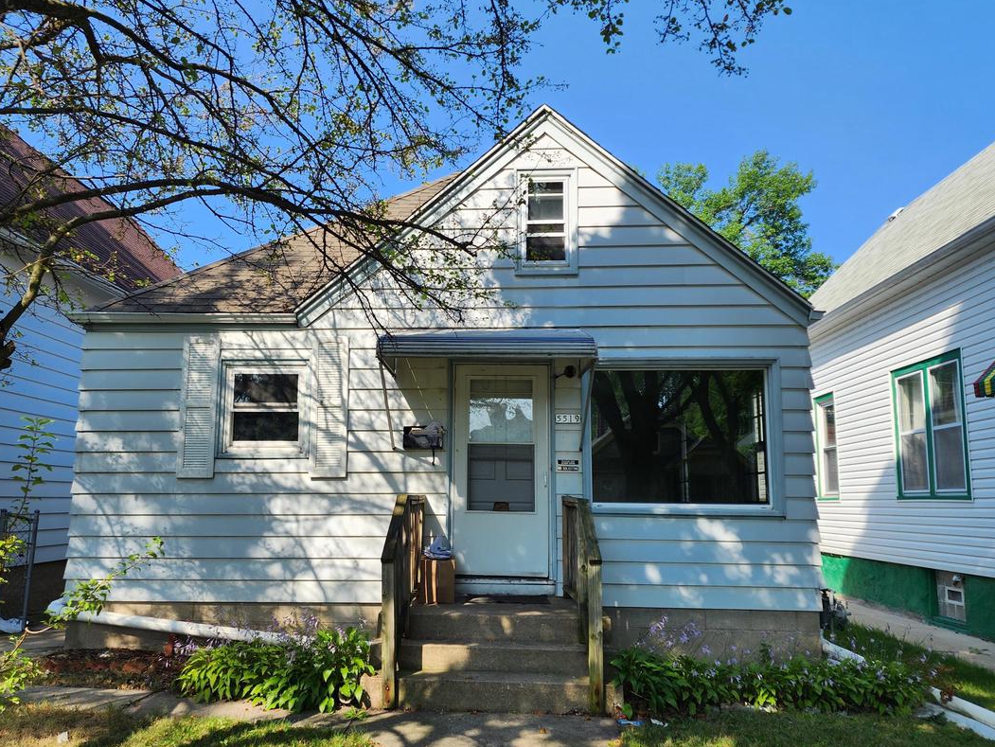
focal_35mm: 28
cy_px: 403
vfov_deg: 49.7
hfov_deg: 63.4
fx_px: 805
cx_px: 464
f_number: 1.8
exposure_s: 1/594
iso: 12
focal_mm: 6.4
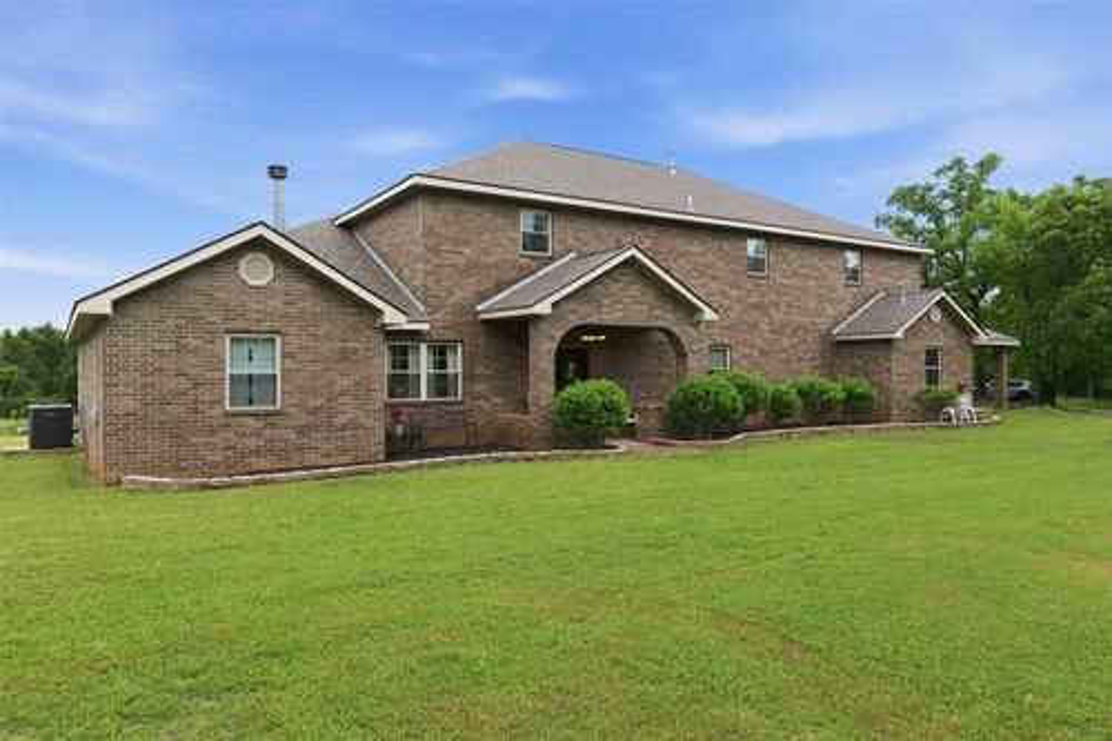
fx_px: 772
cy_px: 370
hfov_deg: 71.5
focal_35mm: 25
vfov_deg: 51.3
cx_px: 556
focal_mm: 25
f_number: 8
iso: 400
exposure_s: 1/250
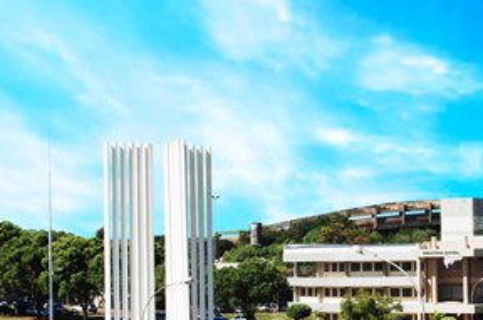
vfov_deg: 12.6
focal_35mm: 108
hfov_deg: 18.9
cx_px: 349
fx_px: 1447
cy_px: 249
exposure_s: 1/320
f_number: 9
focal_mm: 46
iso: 200
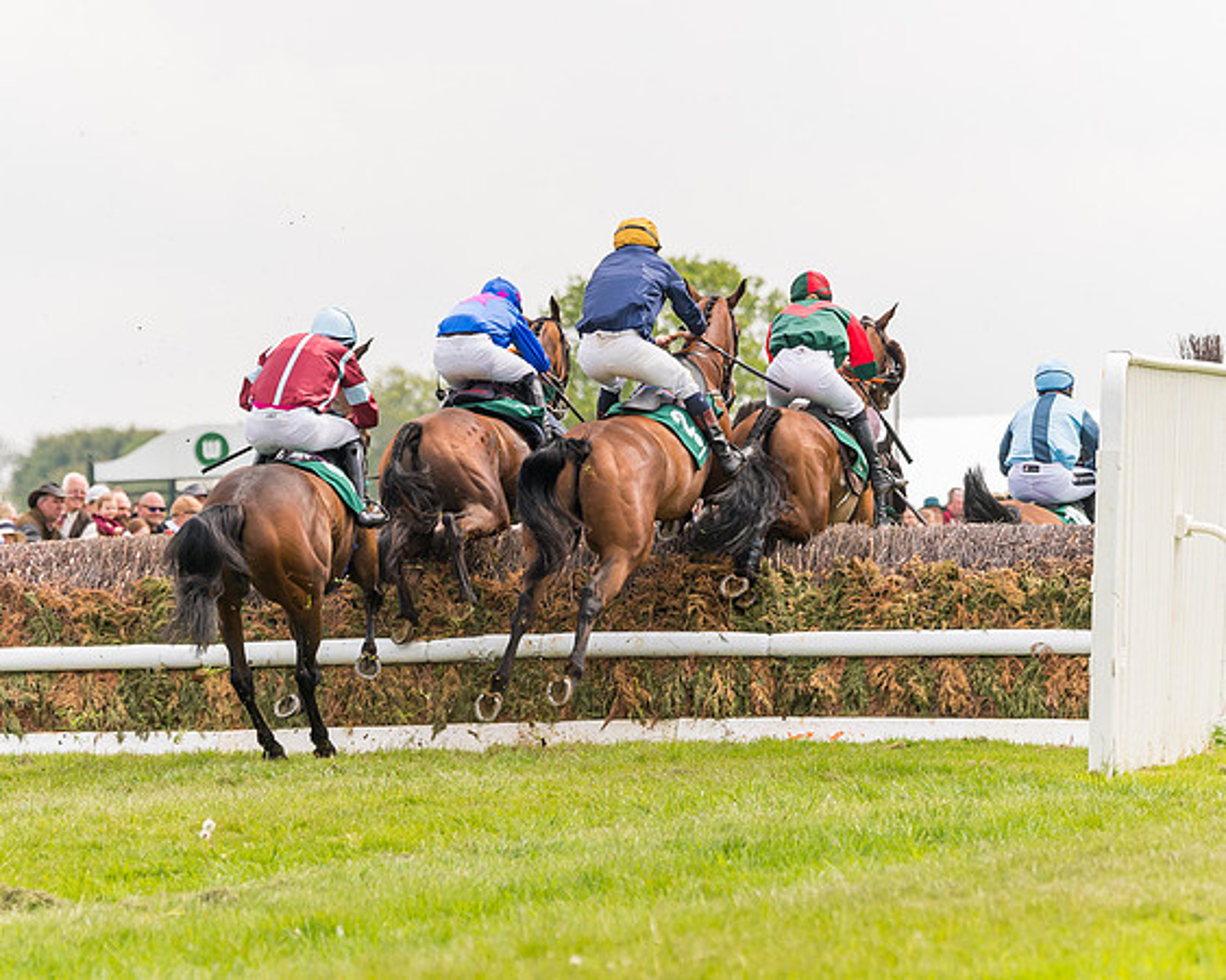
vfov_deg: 5.7
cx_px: 553
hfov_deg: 7.1
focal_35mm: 272
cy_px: 486
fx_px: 9871
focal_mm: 150
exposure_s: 1/2500
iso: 400
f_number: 4
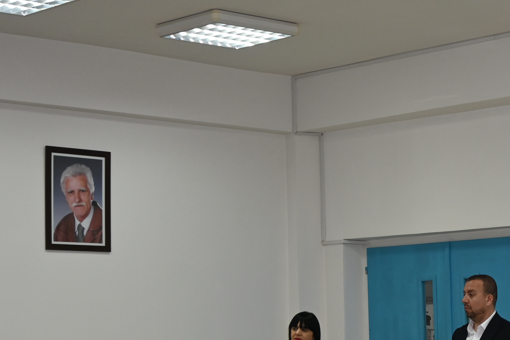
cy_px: 311
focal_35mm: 94
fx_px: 1325
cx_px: 493
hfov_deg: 21.1
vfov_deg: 14.5
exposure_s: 1/60
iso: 400
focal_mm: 30.5
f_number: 4.8
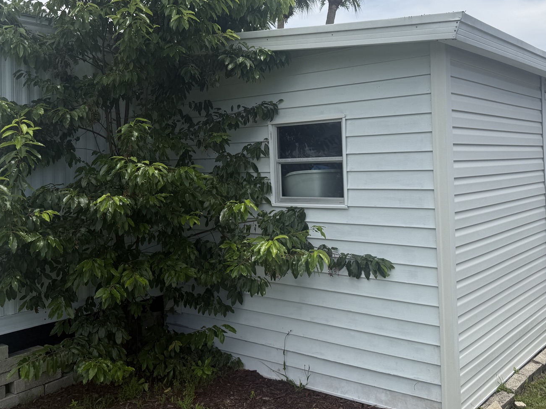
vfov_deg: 38.3
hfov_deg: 50.1
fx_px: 584
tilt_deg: +2.2
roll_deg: +1.5
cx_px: 252
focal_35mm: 37
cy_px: 145
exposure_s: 1/5319
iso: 80
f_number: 1.78
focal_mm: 6.76
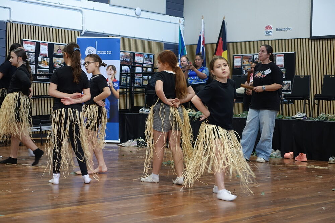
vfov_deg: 19.5
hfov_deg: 28.8
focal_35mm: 70
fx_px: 651
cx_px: 168
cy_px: 112
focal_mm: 25.59
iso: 640
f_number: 2.8
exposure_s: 1/80
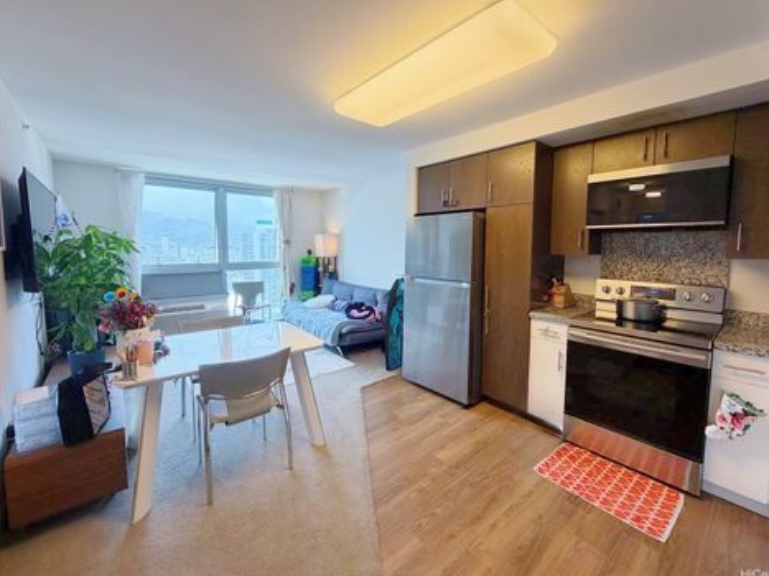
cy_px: 271
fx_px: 333
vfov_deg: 81.6
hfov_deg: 98.1
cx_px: 405
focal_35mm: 15
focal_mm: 2.22
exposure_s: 1/62
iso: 100
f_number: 2.2
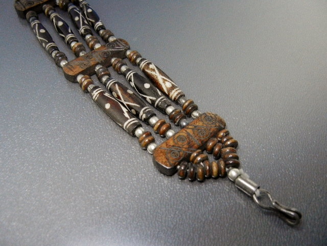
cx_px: 164
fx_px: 321
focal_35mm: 34
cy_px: 123
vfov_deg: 41.8
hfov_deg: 54.0
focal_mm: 6.2
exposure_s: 1/30
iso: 800
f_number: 7.2
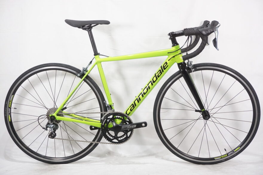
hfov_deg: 42.4
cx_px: 132
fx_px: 339
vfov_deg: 28.9
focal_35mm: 46
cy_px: 88
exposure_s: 1/60
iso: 1600
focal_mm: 31
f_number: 5.6
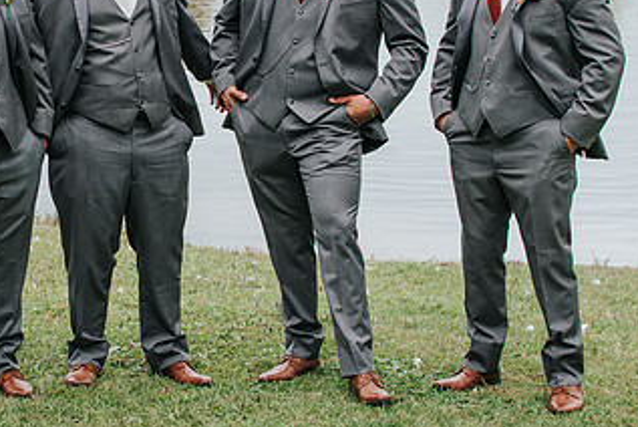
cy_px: 129
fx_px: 1880
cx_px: 99
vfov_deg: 12.9
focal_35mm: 106
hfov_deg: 19.0
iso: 200
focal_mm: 35
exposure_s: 1/1000
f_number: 3.2
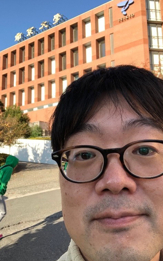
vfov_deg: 54.0
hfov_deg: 35.2
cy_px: 126
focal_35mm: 36
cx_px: 98
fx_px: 256
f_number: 2.2
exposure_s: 1/120
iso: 20
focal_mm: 2.87
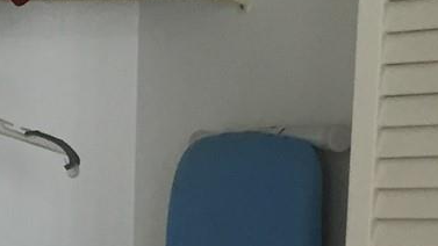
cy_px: 570
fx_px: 1556
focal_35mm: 134
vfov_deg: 8.4
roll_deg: +2.3
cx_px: -171
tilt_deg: -13.6
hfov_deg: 15.1
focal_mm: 4.15
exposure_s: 1/30
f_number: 2.2
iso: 80
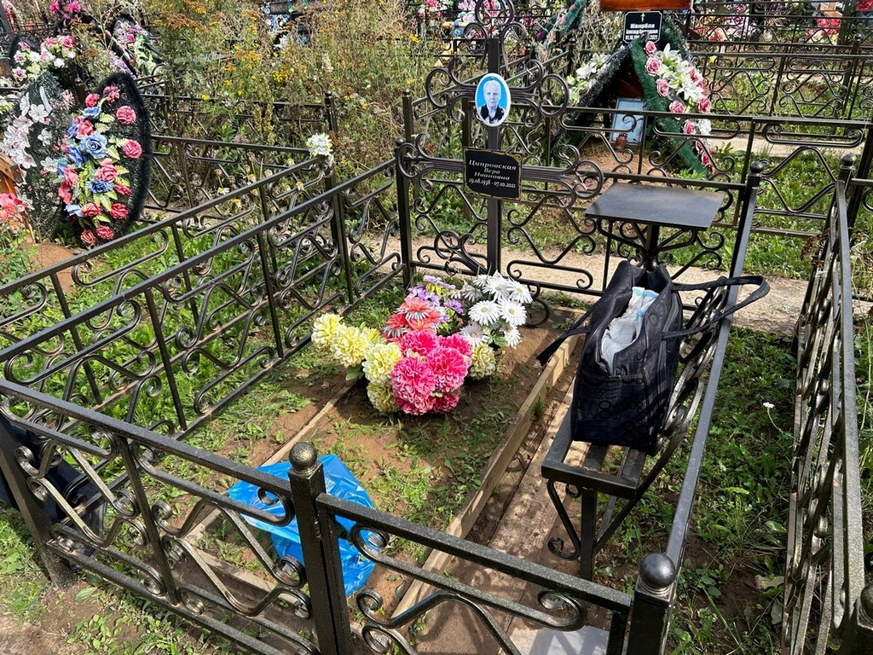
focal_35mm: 26
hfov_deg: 67.3
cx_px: 436
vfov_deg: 53.1
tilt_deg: -28.2
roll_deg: +3.5
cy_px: 328
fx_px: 656
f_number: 1.5
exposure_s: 1/1621
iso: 50
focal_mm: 5.7
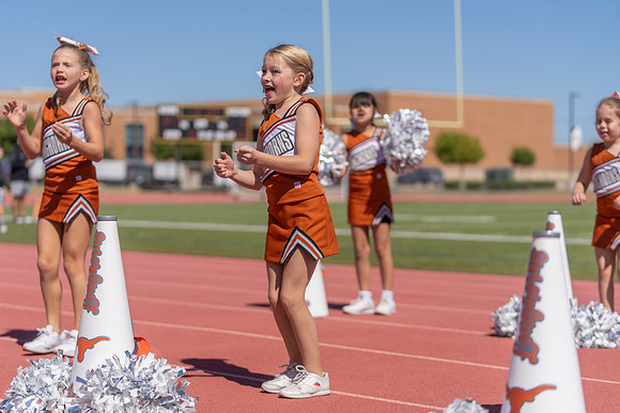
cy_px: 206
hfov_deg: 23.9
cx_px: 310
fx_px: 1464
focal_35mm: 85
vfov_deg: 16.1
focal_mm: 85
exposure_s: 1/3200
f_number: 2.8
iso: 100
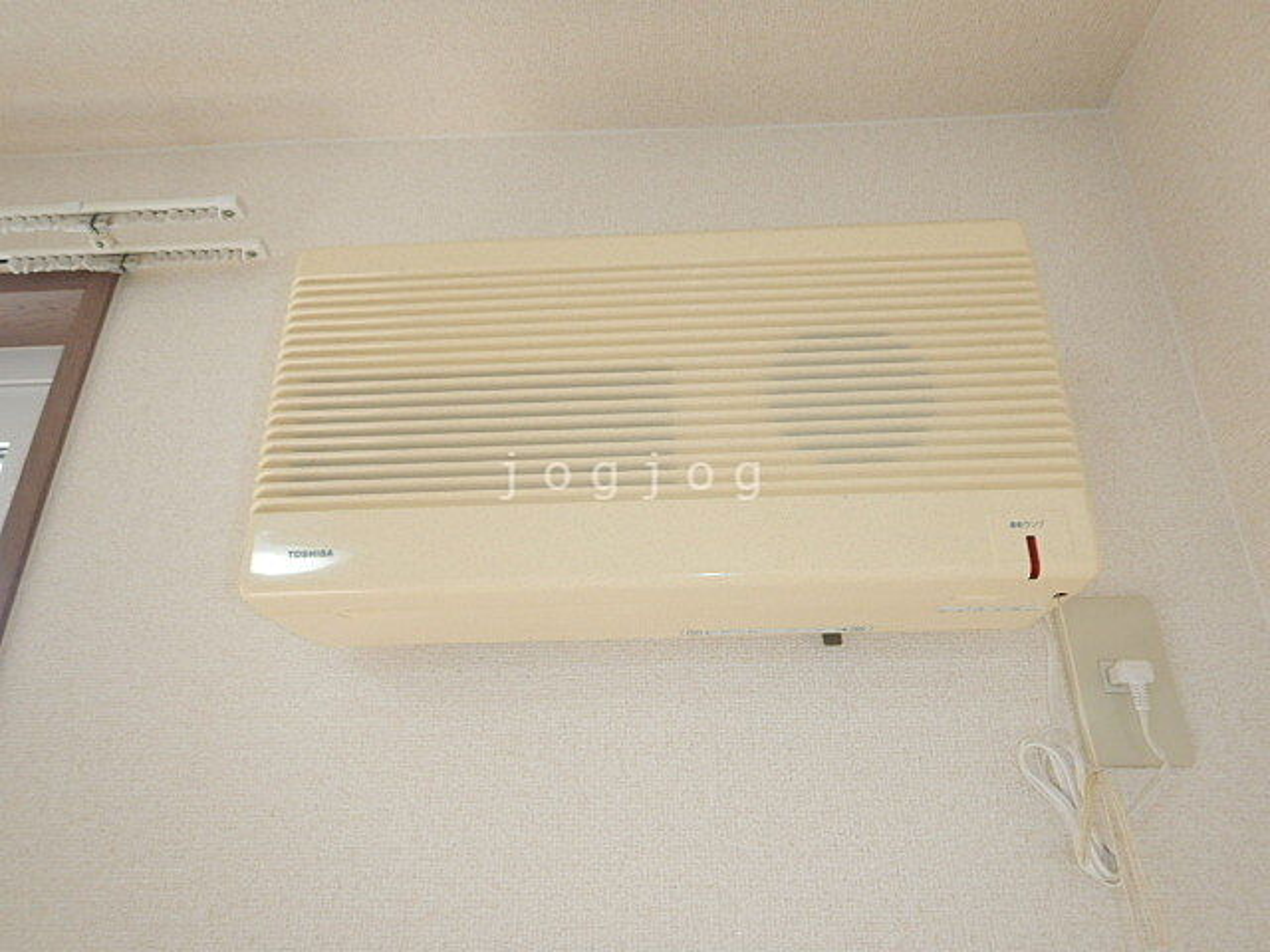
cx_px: 635
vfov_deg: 56.8
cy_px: 476
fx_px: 881
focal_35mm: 24
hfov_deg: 71.6
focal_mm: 4.3
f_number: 2.8
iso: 125
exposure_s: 1/30
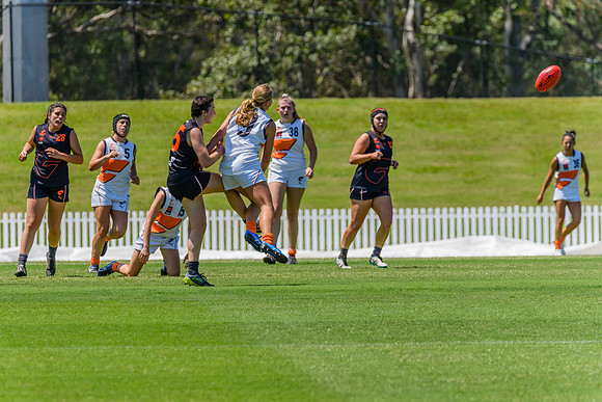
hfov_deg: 4.3
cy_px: 210
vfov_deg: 2.8
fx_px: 8078
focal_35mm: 483
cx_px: 279
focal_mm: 450
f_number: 9
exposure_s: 1/2000
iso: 800
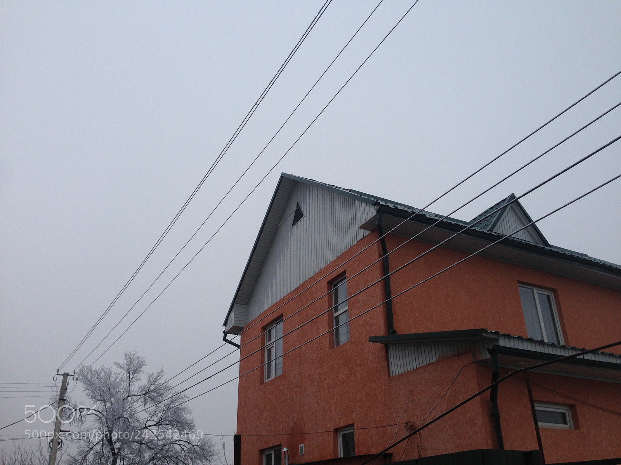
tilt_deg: +25.4
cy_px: 232
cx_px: 310
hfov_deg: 55.4
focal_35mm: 33
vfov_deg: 42.9
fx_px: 592
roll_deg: -0.7
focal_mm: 4.12
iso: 50
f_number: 2.4
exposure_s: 1/204
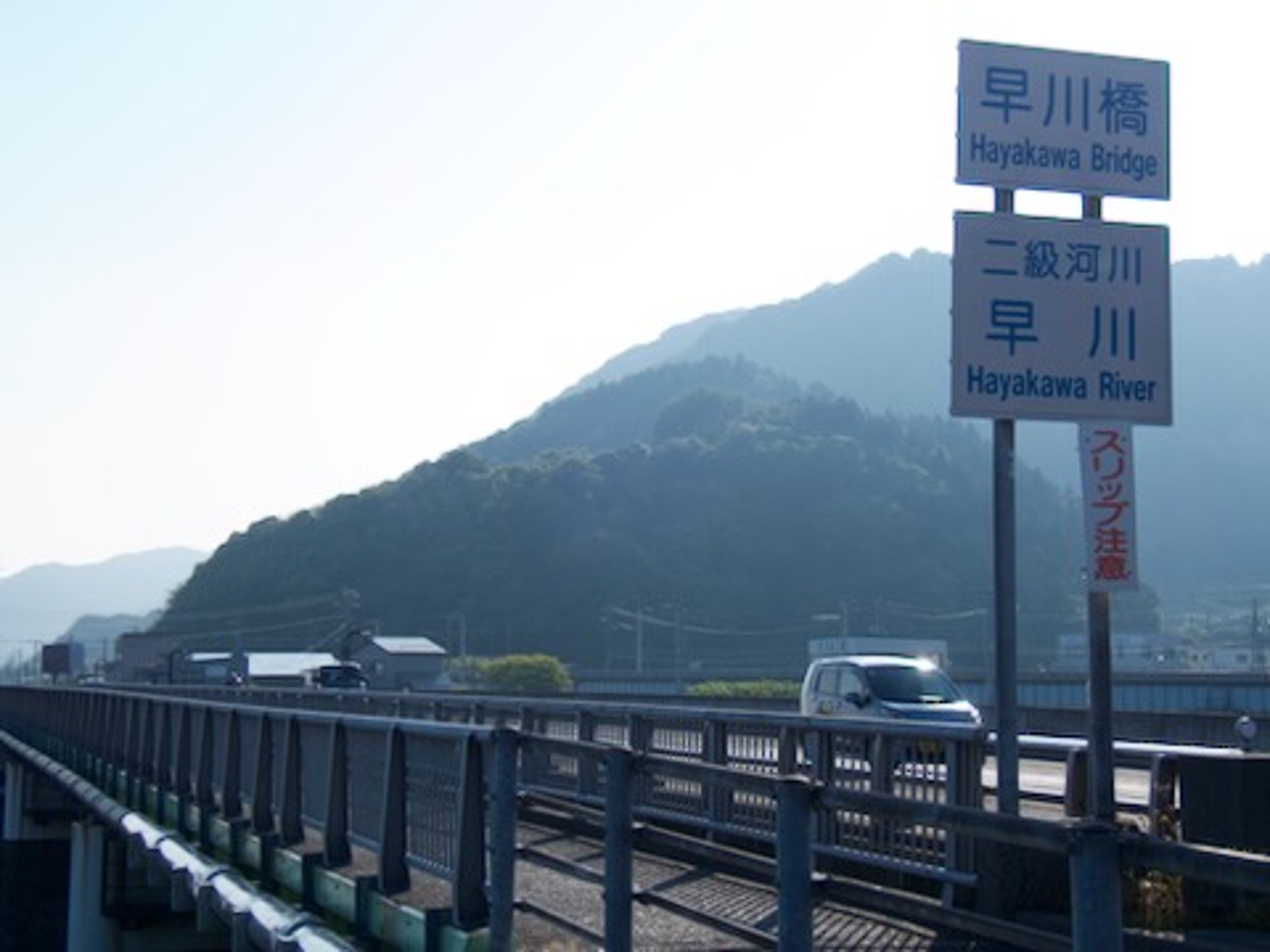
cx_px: 635
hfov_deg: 31.2
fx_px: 2275
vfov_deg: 23.7
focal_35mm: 62
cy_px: 476
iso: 100
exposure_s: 1/640
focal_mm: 11.09
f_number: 5
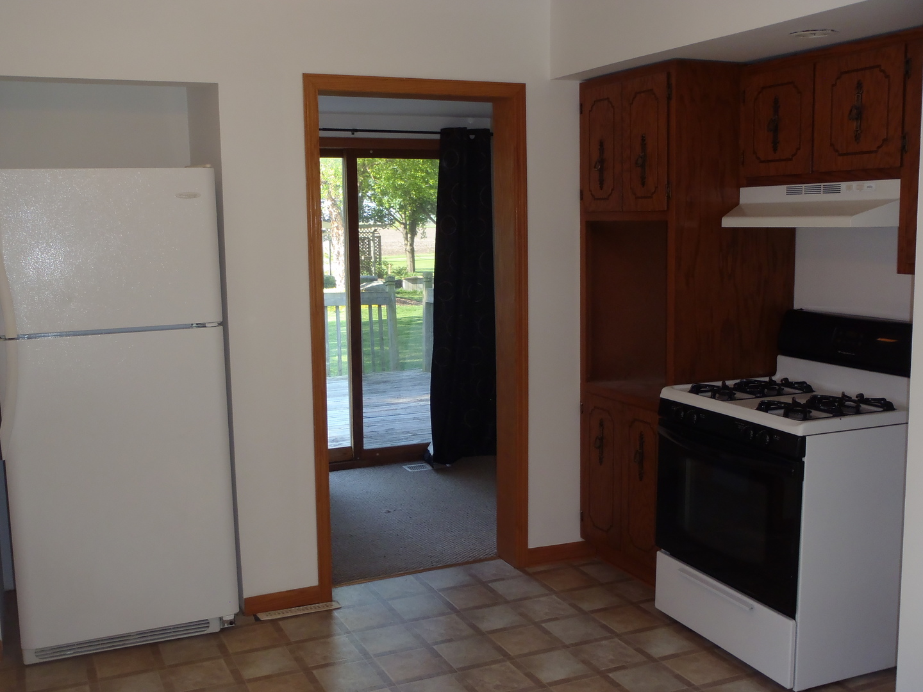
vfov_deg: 39.7
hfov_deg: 51.4
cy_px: 346
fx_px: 960
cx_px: 462
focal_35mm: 36
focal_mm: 6.45
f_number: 4.5
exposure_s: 1/30
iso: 125
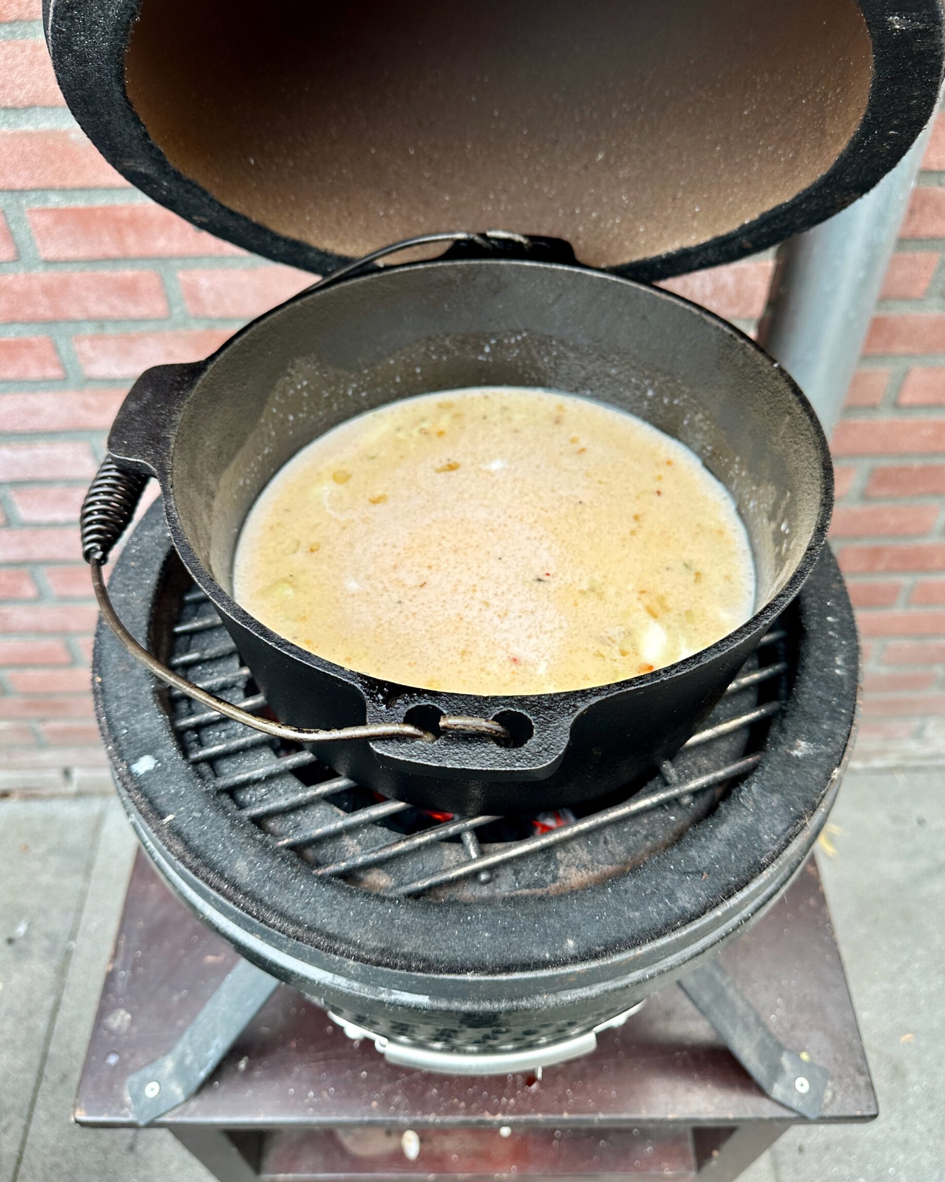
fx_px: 909
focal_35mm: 26
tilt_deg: -44.9
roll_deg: -0.2
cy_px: 529
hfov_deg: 54.9
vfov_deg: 65.9
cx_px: 485
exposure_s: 1/242
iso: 64
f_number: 1.78
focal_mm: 6.86
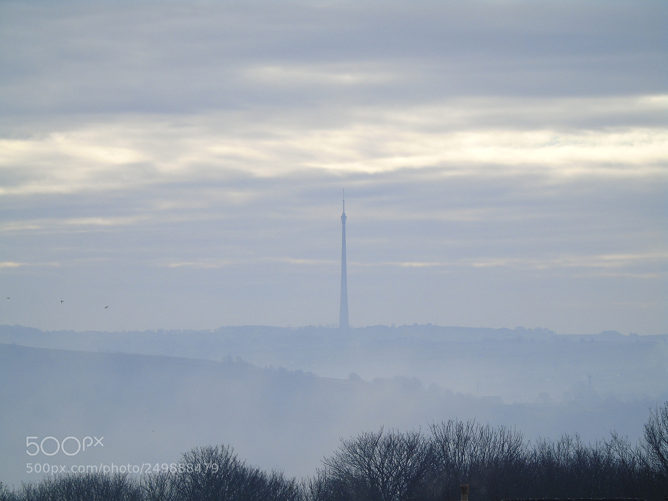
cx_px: 334
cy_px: 250
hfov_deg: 9.3
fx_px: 4091
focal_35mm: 212
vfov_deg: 7.0
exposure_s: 1/400
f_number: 4.8
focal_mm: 38
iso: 80
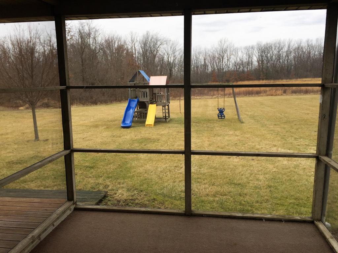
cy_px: 126
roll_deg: +0.9
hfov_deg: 61.7
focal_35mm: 29
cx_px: 169
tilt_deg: -10.7
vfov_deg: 48.2
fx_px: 283
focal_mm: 4.15
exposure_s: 1/444
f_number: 2.2
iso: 32
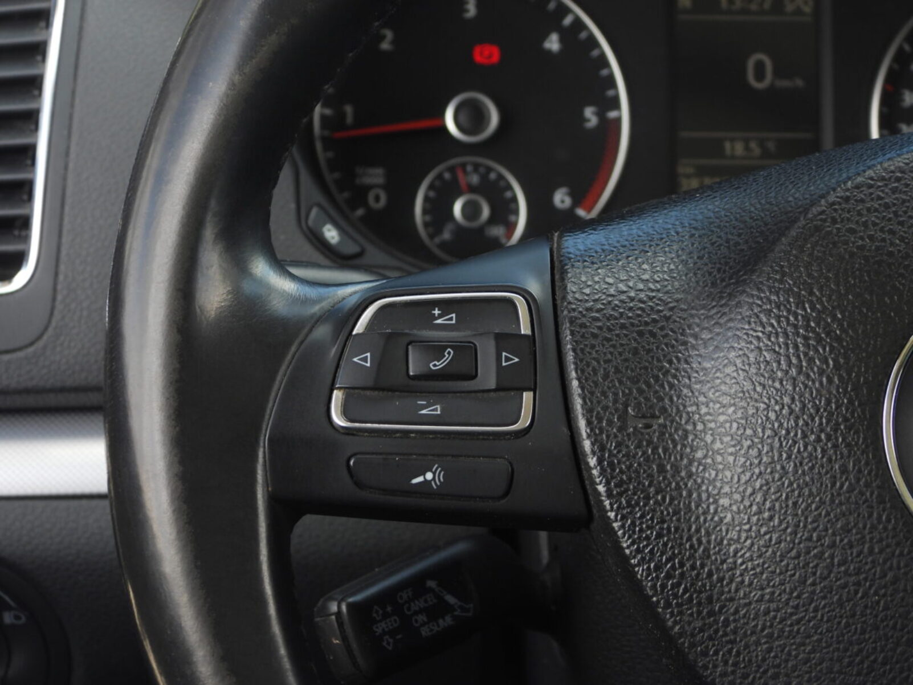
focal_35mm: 85
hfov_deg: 23.0
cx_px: 456
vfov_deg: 17.4
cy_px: 342
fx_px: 2242
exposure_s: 1/60
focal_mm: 15.3
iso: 180
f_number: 3.5
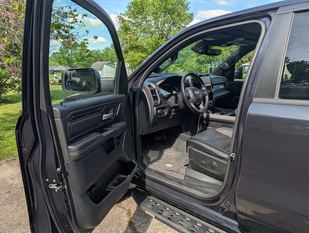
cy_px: 116
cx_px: 154
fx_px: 215
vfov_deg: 56.9
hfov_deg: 71.5
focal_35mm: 24
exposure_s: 1/516
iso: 19
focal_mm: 6.9
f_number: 1.68
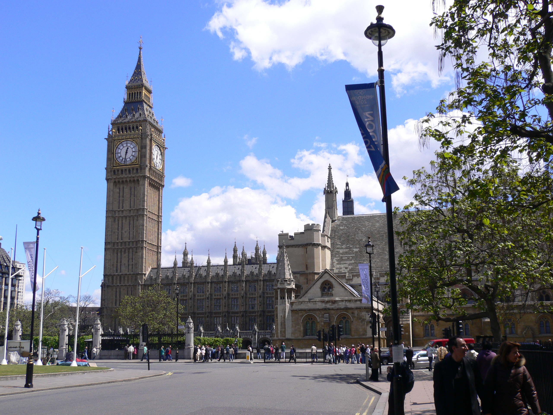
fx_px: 655
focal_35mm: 41
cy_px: 208
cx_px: 276
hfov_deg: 45.8
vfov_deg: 35.1
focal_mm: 6.8
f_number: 6.1
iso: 80
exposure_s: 1/320
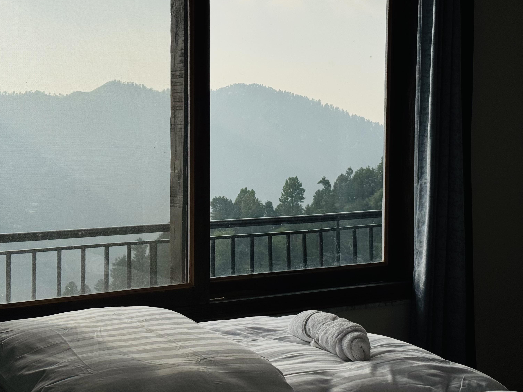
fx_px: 967
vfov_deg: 22.9
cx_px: 239
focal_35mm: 64
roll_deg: -0.5
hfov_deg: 30.3
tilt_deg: -2.5
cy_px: 163
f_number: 1.78
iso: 80
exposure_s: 1/9009
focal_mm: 6.76
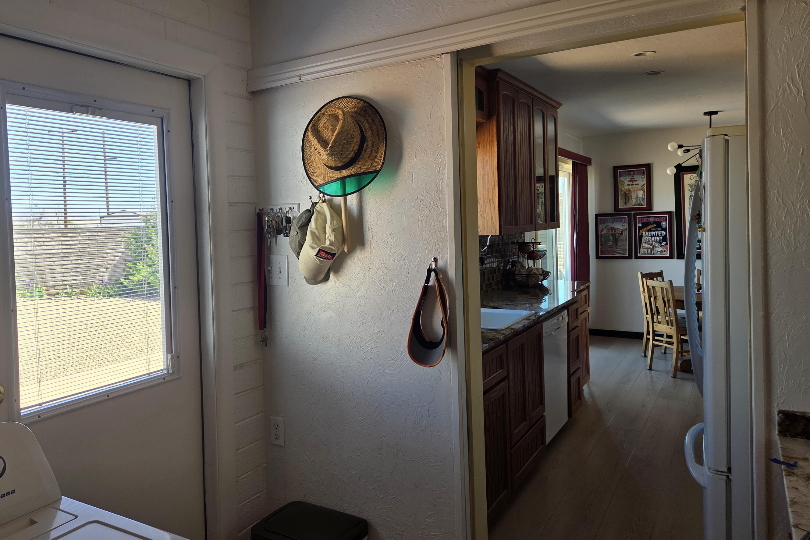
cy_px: 245
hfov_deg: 67.2
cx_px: 357
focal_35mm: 27
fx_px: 607
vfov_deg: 47.9
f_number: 1.8
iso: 50
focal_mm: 5.4
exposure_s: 1/180
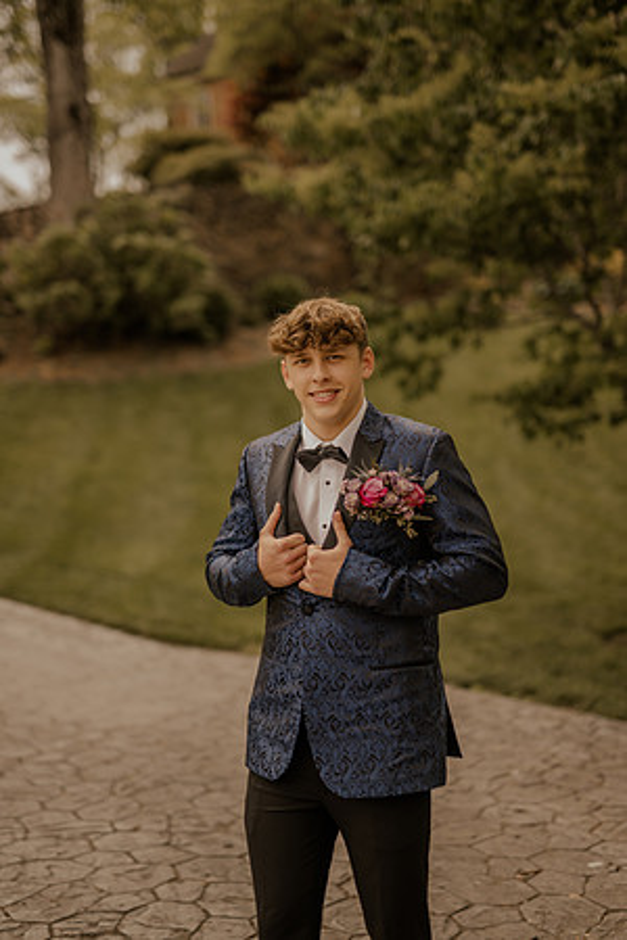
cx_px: 314
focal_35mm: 50
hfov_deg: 27.0
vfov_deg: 39.6
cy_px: 470
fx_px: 1306
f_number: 2.2
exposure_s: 1/1600
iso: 100
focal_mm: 50
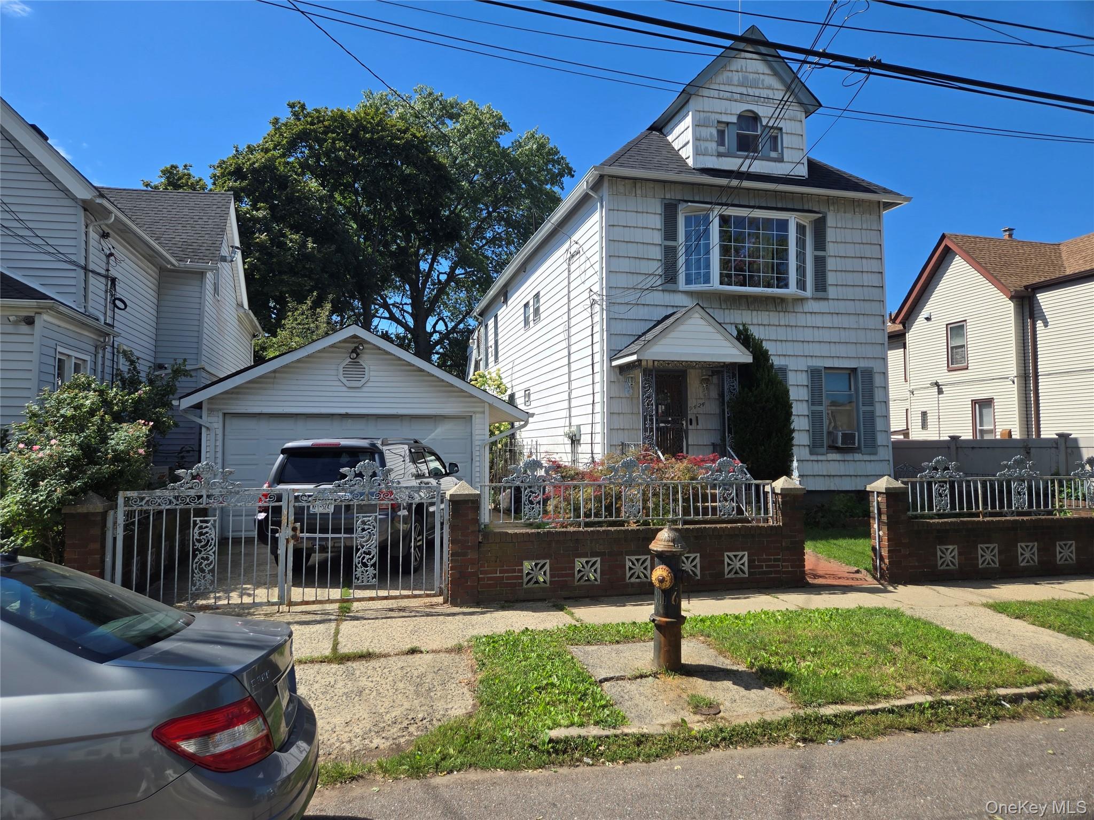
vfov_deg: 58.9
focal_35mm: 23
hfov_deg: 73.9
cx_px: 547
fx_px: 727
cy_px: 410
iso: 25
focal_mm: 5.4
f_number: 1.8
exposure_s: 1/1765
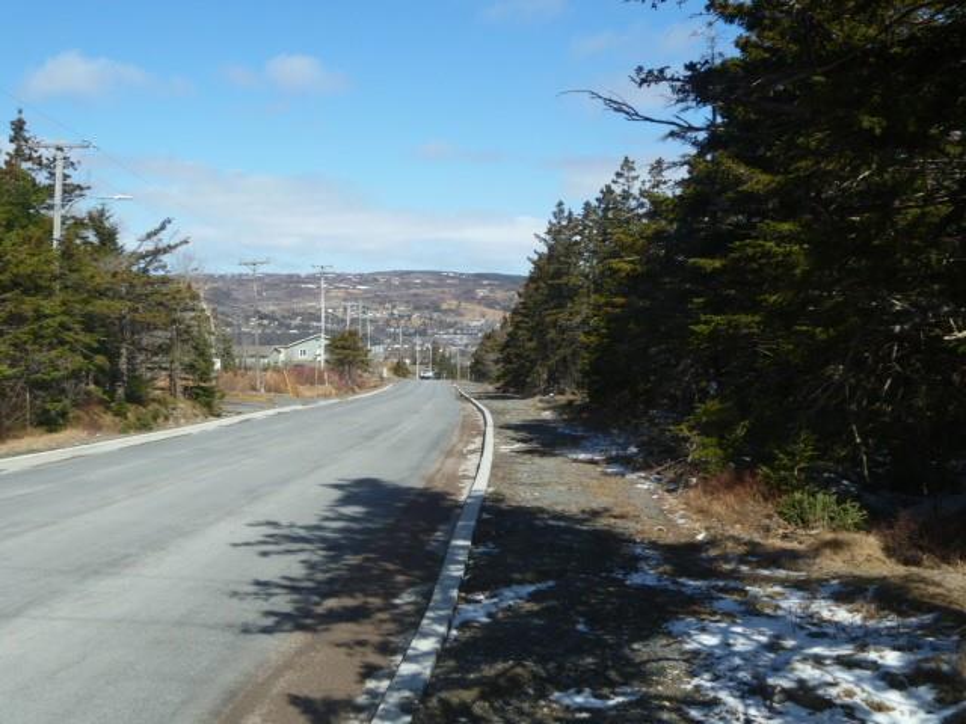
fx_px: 977
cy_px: 362
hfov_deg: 52.6
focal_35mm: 35
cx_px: 483
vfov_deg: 40.7
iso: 80
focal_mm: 6.3
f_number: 5.6
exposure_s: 1/250
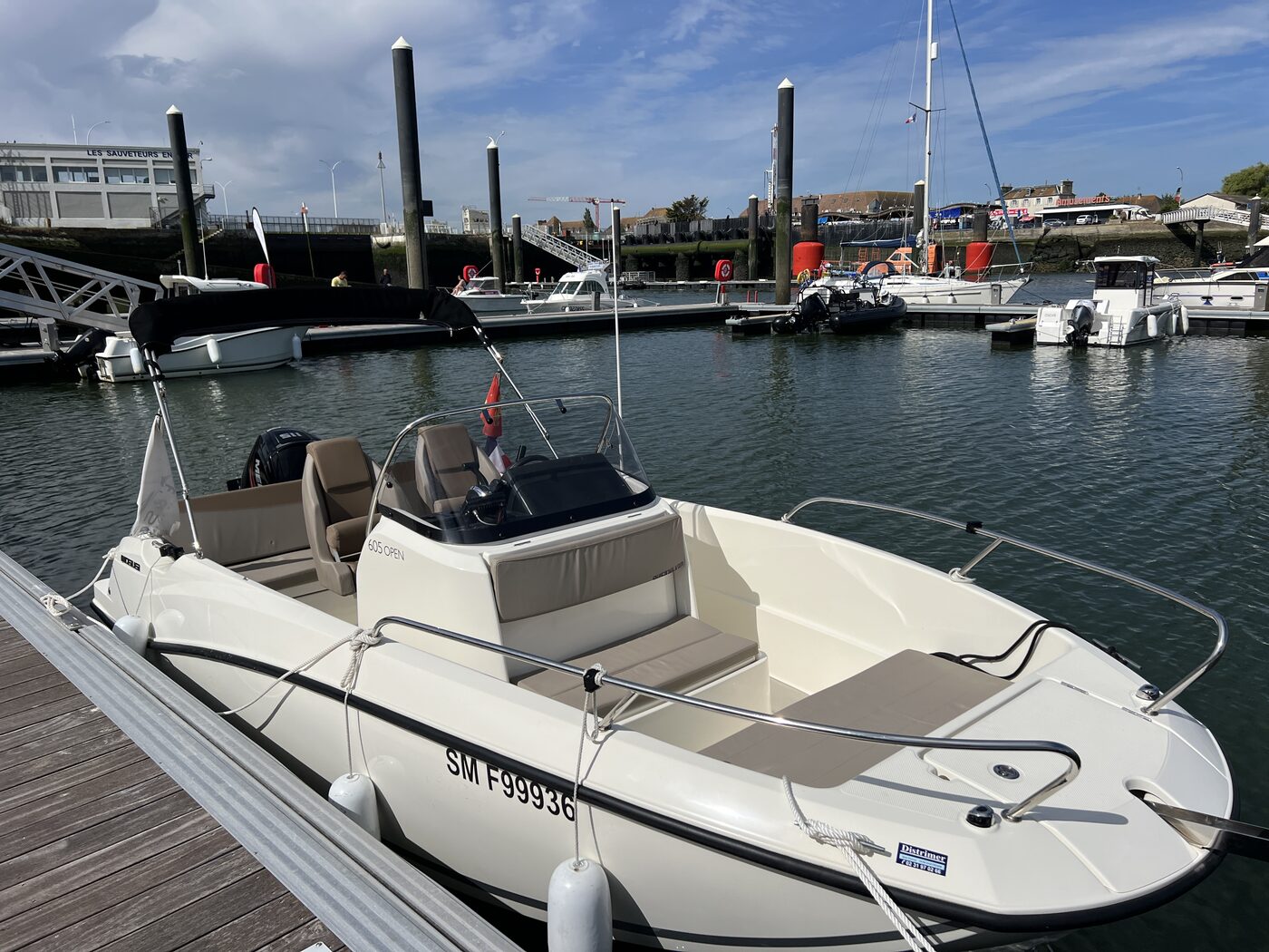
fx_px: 953
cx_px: 634
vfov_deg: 53.1
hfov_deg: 67.3
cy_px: 476
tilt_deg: -12.0
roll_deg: +1.0
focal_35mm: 26
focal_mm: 5.7
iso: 50
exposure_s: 1/12658
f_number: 1.5
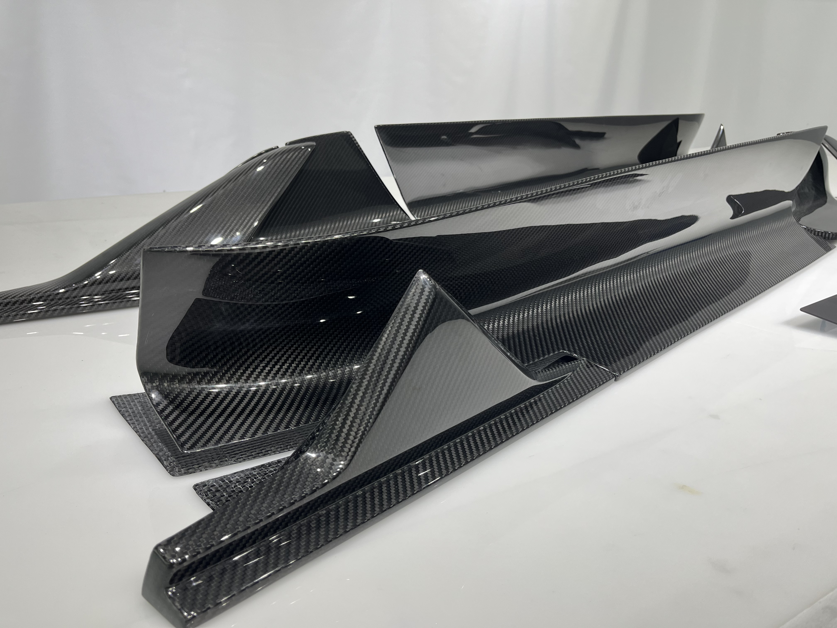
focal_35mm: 26
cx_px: 418
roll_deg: -0.6
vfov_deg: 53.1
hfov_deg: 67.3
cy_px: 314
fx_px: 629
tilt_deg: -21.6
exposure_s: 1/100
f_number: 1.6
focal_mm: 5.1
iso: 50
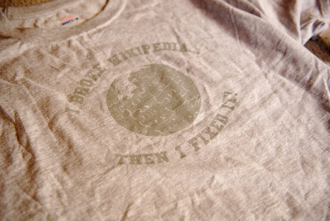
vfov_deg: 30.6
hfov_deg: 44.5
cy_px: 110
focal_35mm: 44
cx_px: 165
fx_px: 404
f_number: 3.5
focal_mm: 44
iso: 640
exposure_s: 1/125
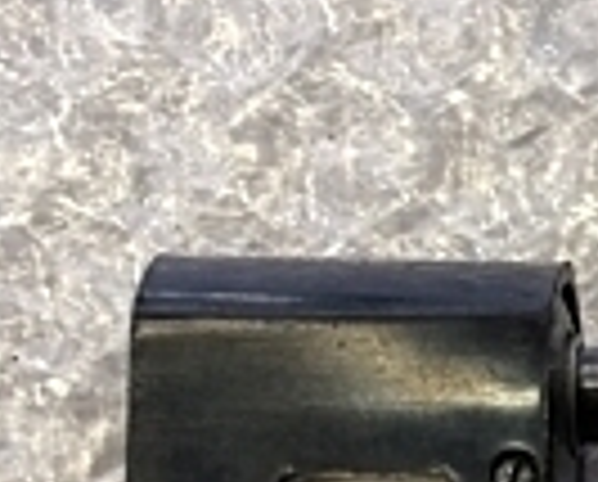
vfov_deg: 11.0
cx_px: 985
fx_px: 2412
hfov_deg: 13.1
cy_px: 712
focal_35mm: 136
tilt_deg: -81.9
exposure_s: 1/30
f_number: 2.2
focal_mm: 4.15
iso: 50
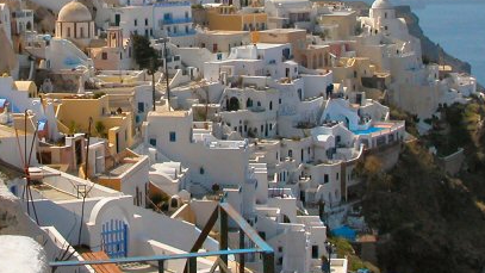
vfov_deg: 14.3
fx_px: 1080
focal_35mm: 84
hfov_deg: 25.2
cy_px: 39
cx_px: 172
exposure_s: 1/763
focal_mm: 7.5
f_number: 5.2
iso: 100
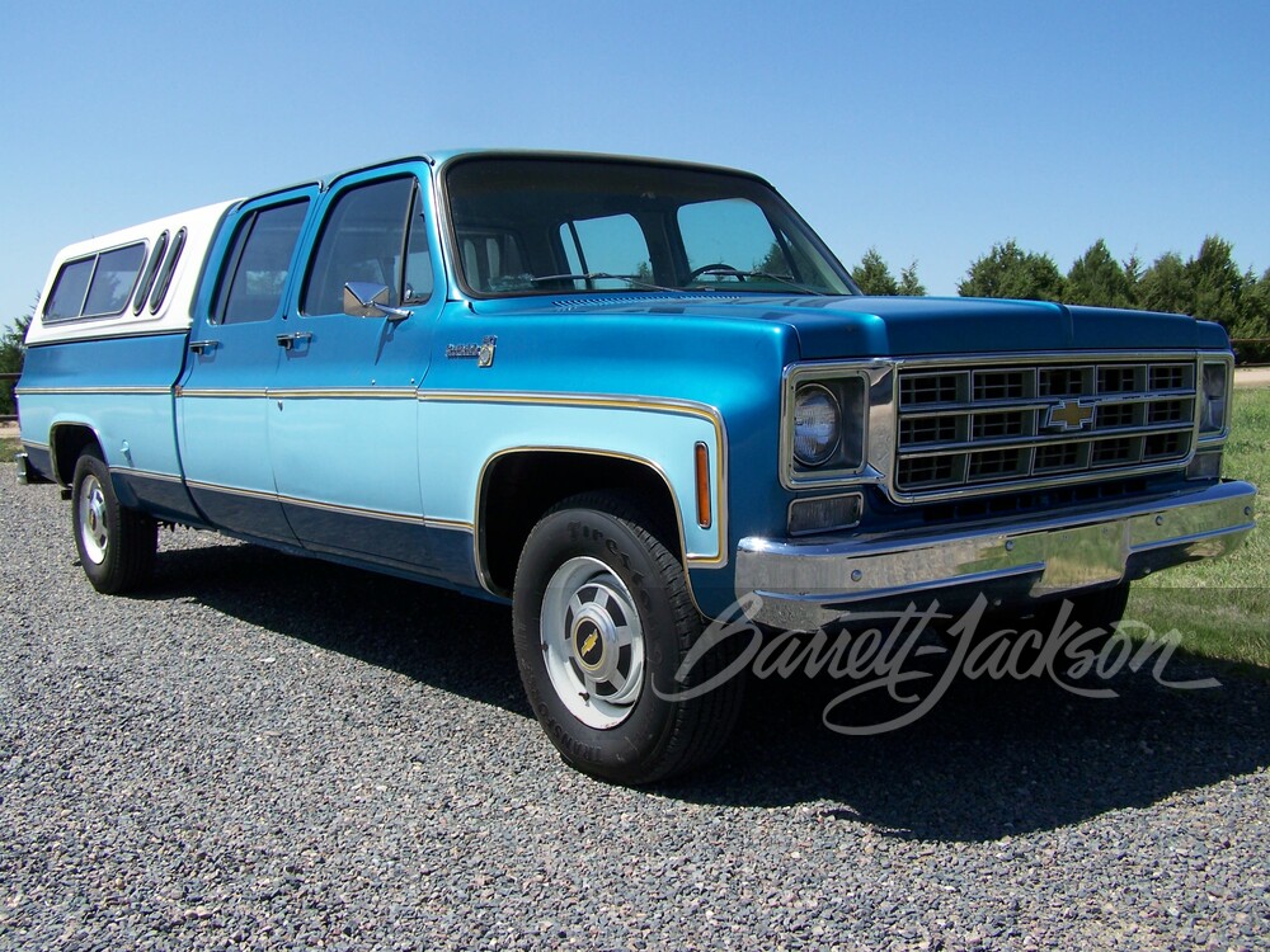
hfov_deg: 49.0
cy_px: 476
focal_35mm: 38
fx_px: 1394
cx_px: 635
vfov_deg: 37.7
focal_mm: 6.3
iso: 64
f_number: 4
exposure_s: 1/500
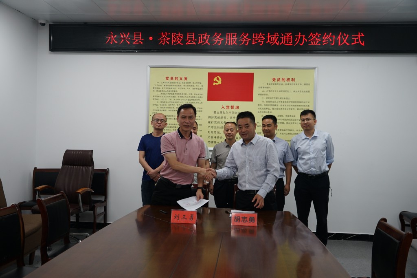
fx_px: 382
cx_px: 208
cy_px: 139
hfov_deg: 57.2
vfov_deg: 39.9
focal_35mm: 33
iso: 500
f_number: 4
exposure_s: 1/60
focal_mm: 33
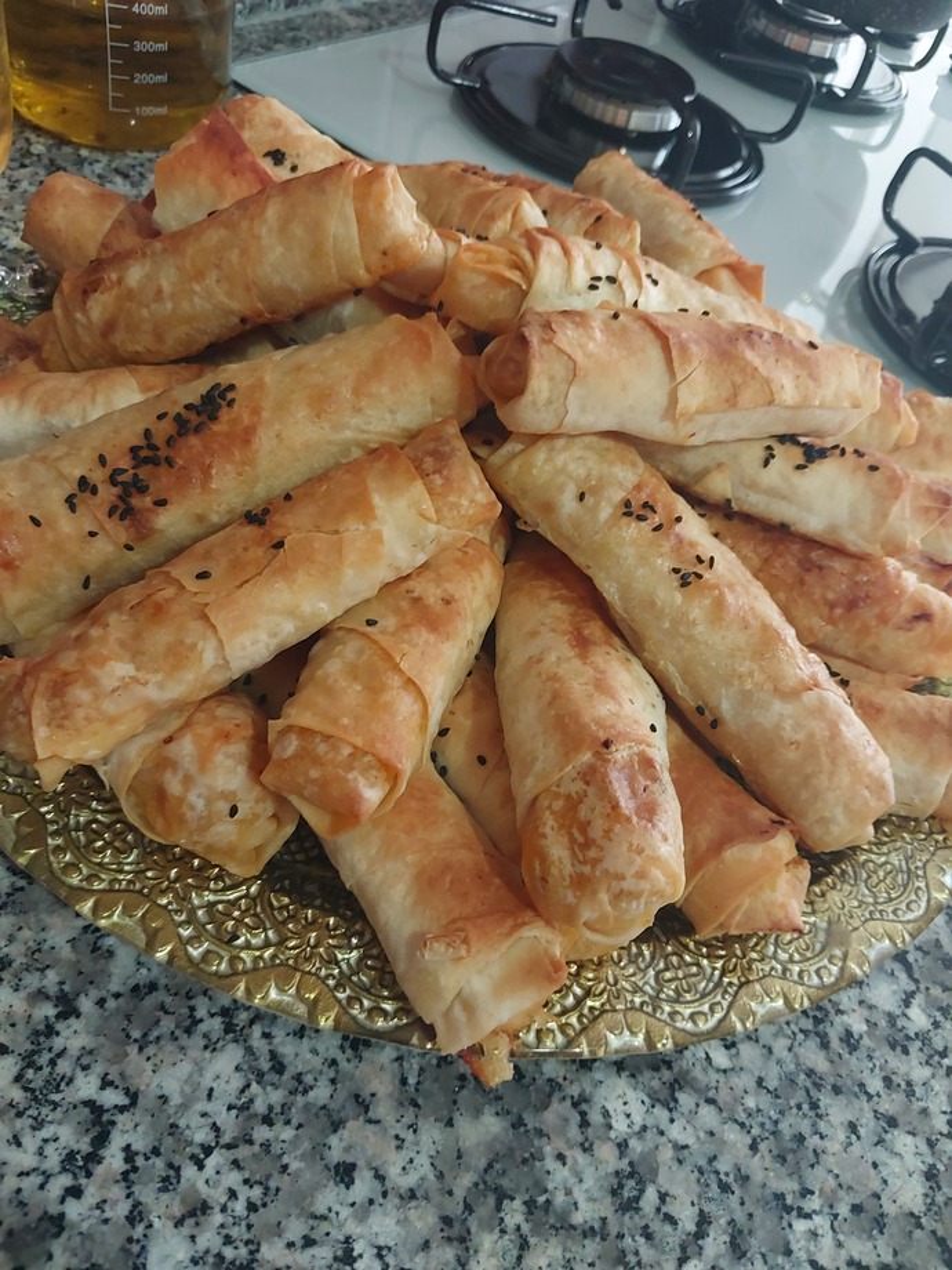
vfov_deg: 60.0
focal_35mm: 30
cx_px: 476
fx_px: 1100
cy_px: 635
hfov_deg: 46.8
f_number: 1.8
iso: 320
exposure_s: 1/25
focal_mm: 4.6
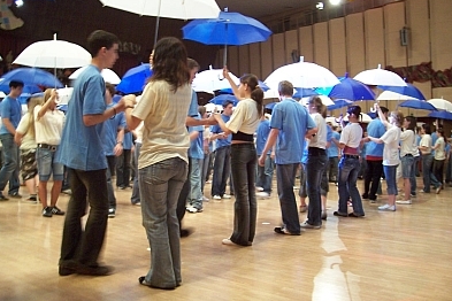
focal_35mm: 36
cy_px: 130
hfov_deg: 53.1
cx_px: 225
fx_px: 452
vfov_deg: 36.8
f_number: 2.7
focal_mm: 5.6
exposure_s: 1/15
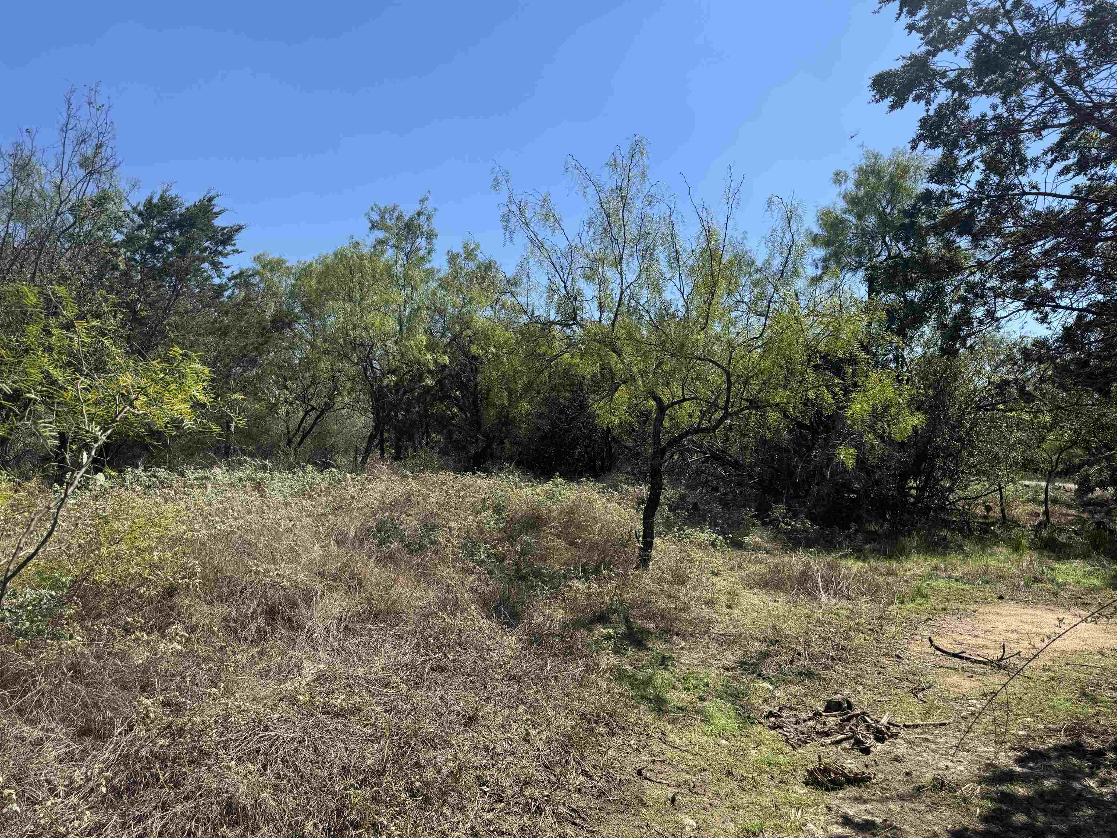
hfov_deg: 71.6
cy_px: 419
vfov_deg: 56.8
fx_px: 774
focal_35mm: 24
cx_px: 558
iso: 80
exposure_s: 1/3597
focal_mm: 6.76
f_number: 1.78
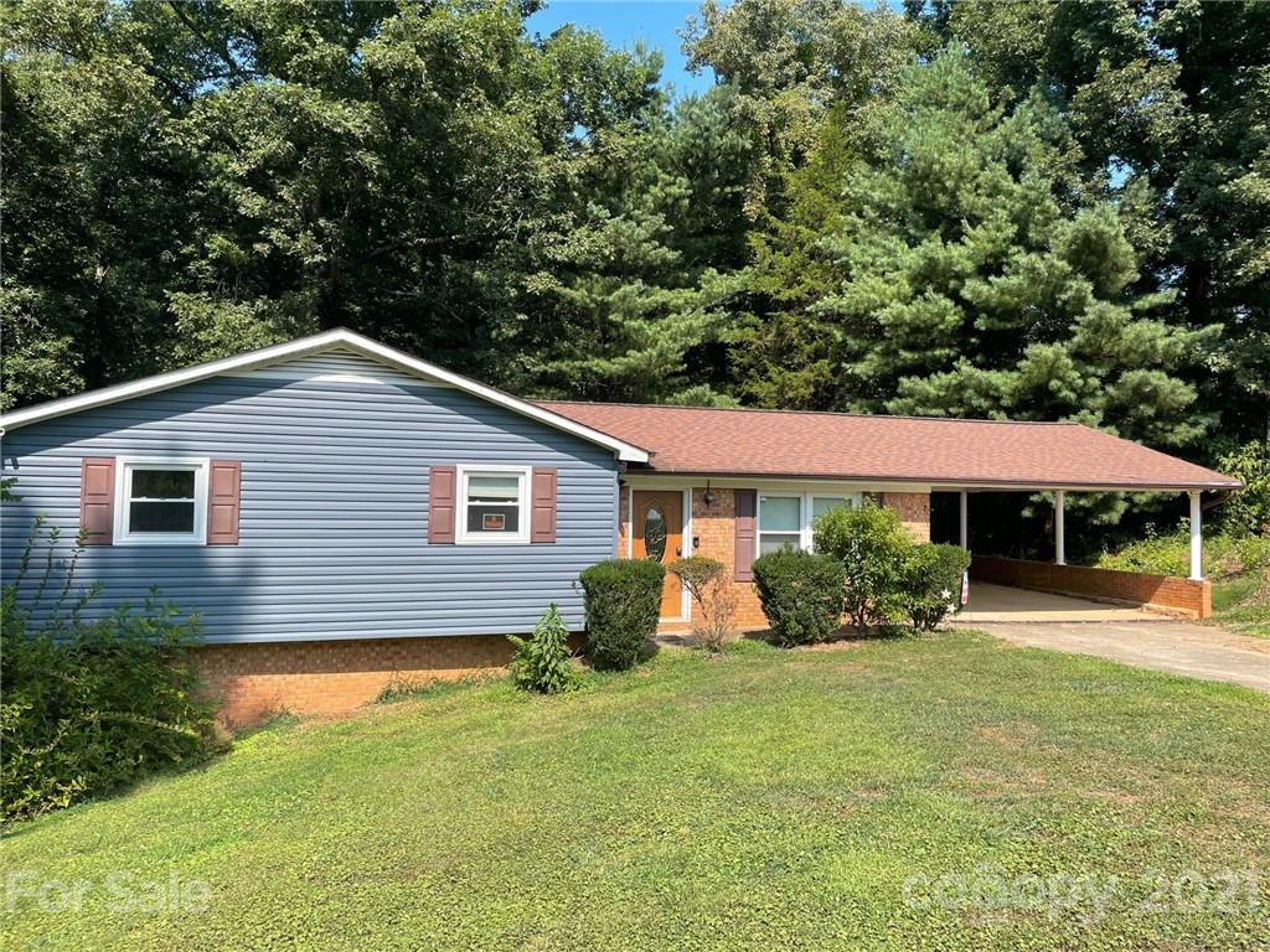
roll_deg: -0.8
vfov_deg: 53.1
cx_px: 635
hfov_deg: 67.3
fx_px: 954
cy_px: 476
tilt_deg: +1.9
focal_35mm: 26
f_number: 1.6
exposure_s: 1/1887
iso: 32
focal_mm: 4.2
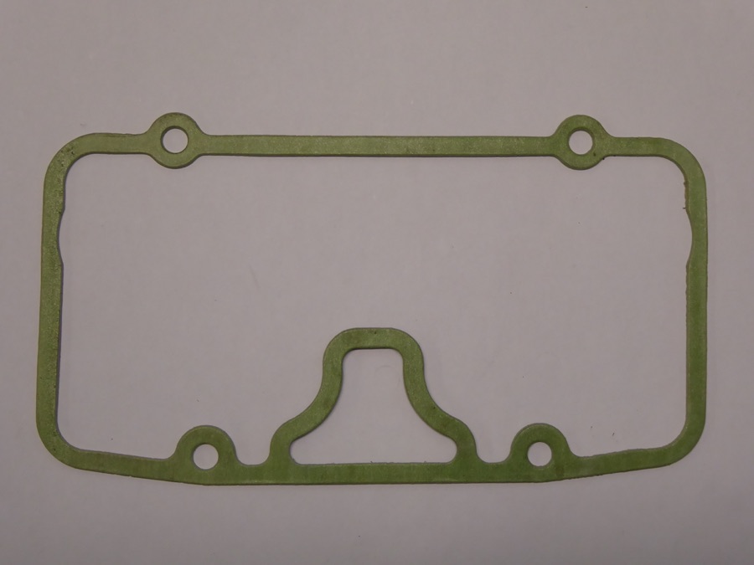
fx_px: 1416
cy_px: 282
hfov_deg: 29.8
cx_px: 377
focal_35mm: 65
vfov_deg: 22.6
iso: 250
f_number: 4.3
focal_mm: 10.9
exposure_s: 1/60
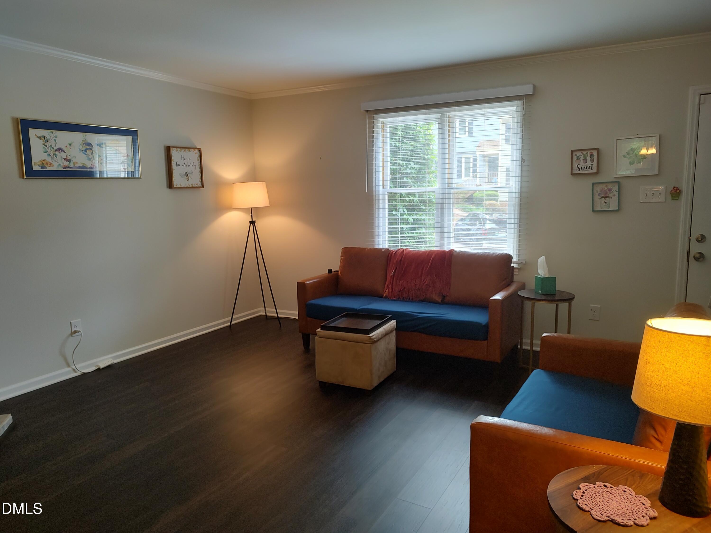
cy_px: 266
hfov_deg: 71.6
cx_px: 356
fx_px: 493
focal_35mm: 24
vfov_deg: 56.8
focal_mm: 5.88
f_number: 1.9
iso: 838
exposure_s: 1/60
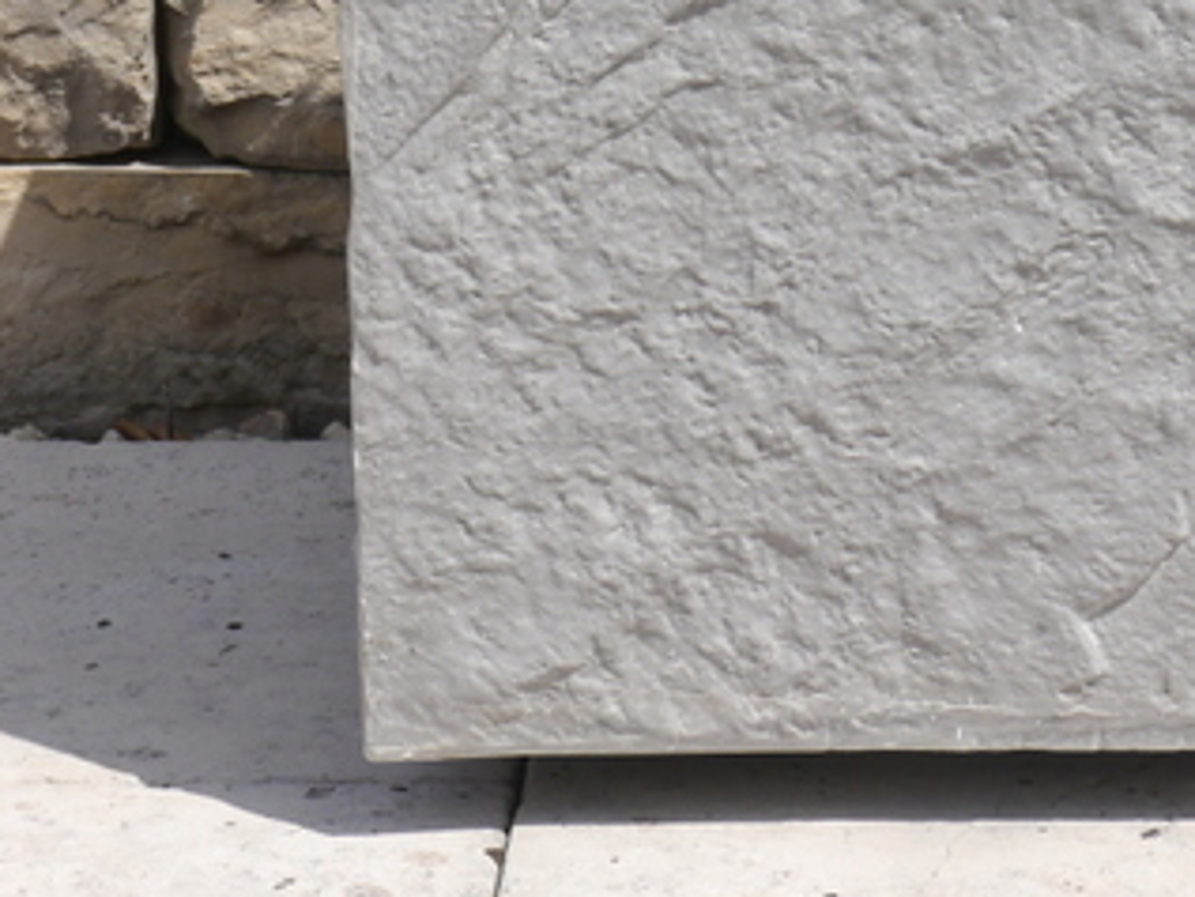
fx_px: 7321
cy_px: -158
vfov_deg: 7.0
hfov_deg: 9.3
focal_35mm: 212
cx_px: 950
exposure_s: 1/320
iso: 160
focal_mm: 42
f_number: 9
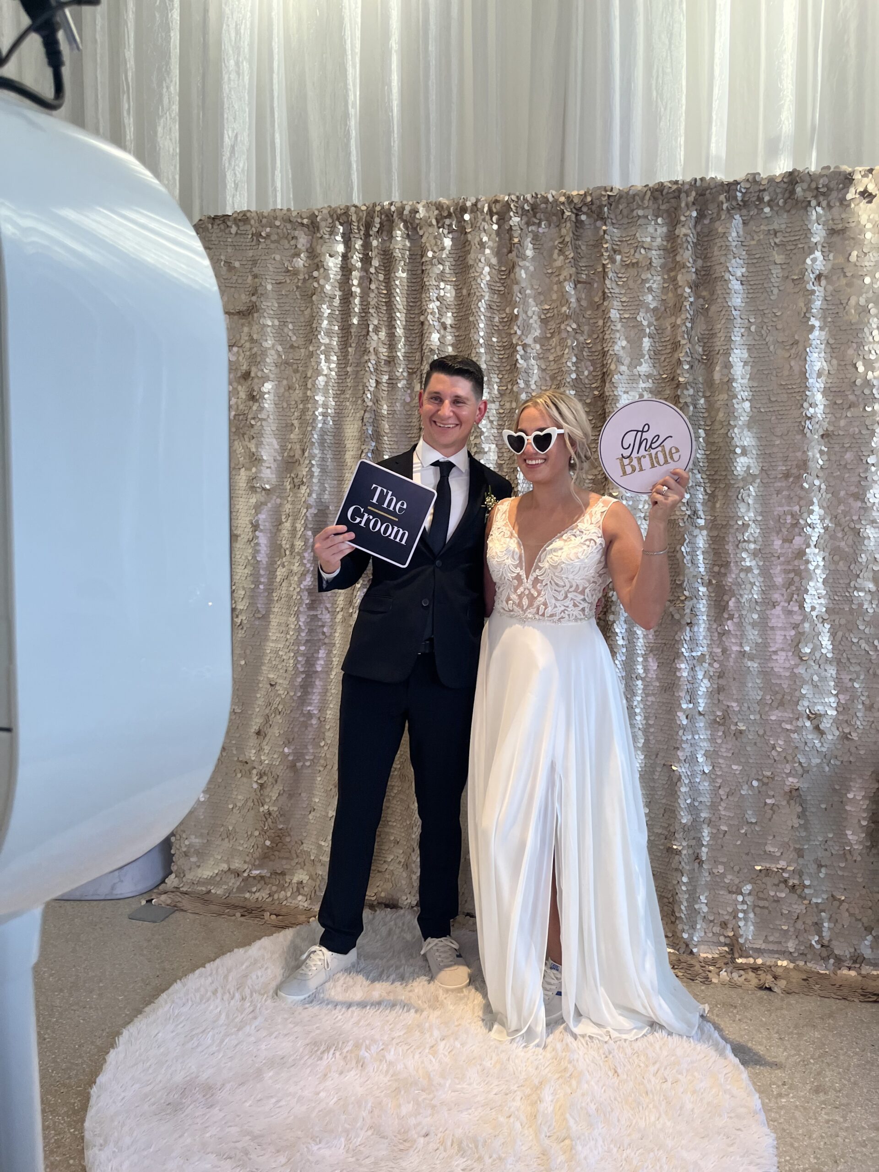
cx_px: 440
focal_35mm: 26
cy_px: 586
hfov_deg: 53.1
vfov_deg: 67.3
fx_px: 880
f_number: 1.6
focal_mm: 5.1
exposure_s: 1/120
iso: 50
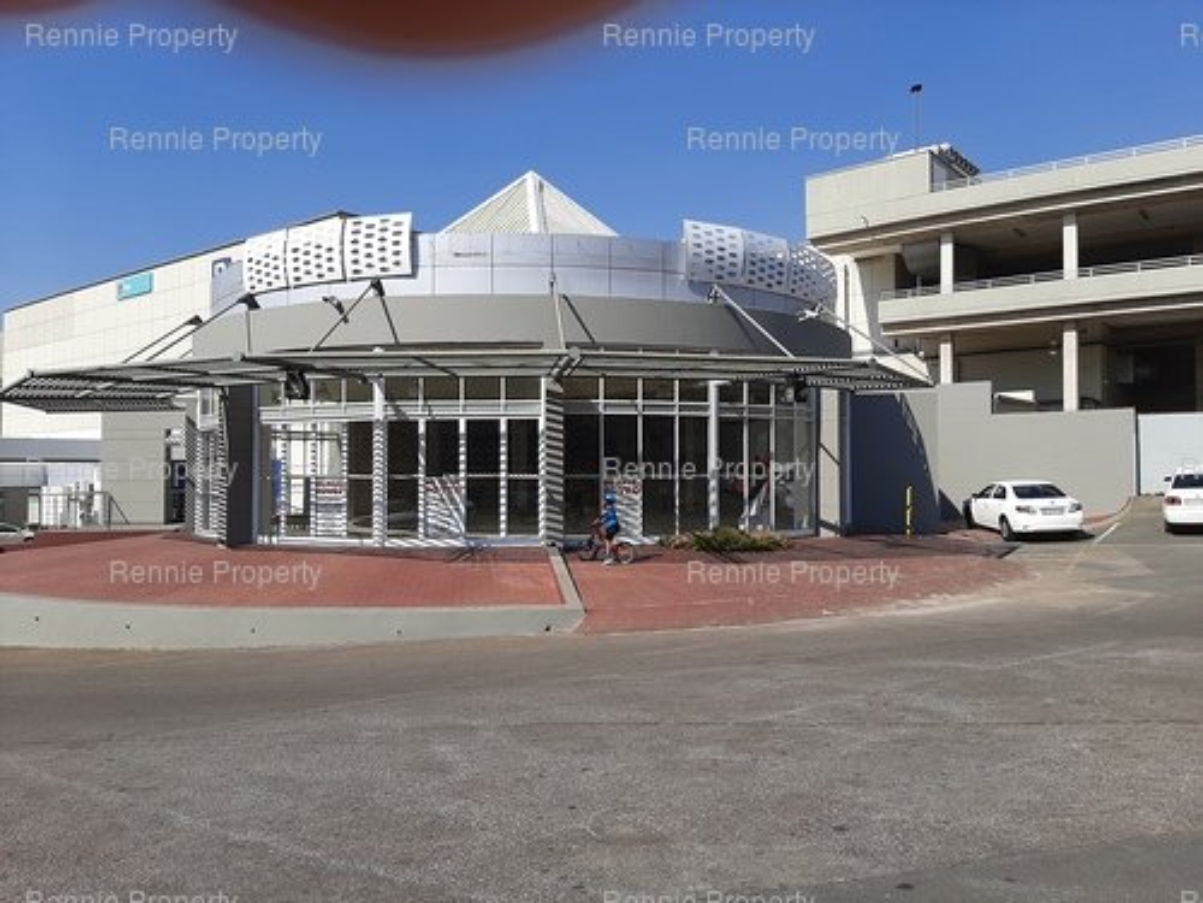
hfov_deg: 65.3
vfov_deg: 51.4
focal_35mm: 27
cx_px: 602
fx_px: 938
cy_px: 452
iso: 40
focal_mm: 3.93
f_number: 1.7
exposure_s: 1/2475
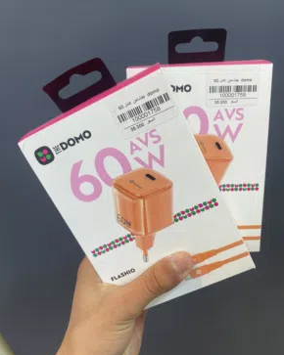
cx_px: 146
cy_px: 164
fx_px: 294
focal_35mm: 28
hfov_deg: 51.5
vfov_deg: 62.2
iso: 32
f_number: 1.8
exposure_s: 1/150
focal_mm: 4.25
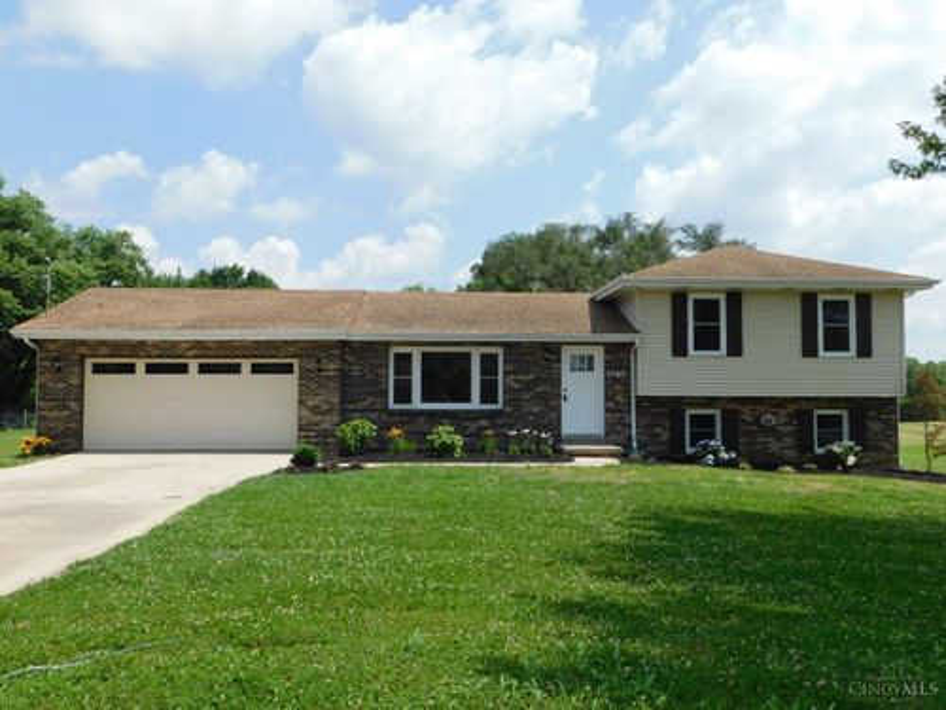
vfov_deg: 46.8
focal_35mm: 30
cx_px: 473
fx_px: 820
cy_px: 355
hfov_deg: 60.0
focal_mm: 5.3
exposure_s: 1/1250
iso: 125
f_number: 3.2
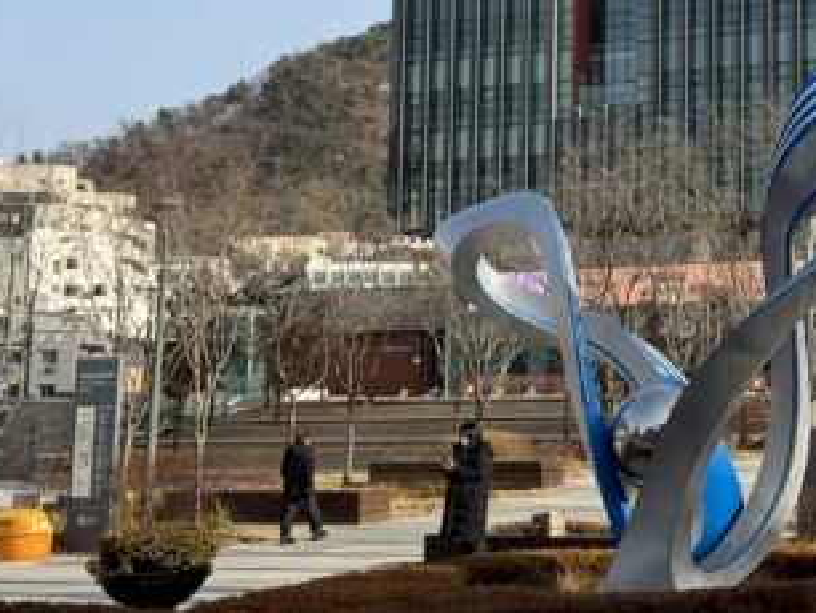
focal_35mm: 94
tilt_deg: +10.4
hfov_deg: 20.4
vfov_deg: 15.5
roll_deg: +0.2
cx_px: 739
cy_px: 21
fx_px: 2218
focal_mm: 6.86
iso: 64
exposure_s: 1/2415
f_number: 1.78
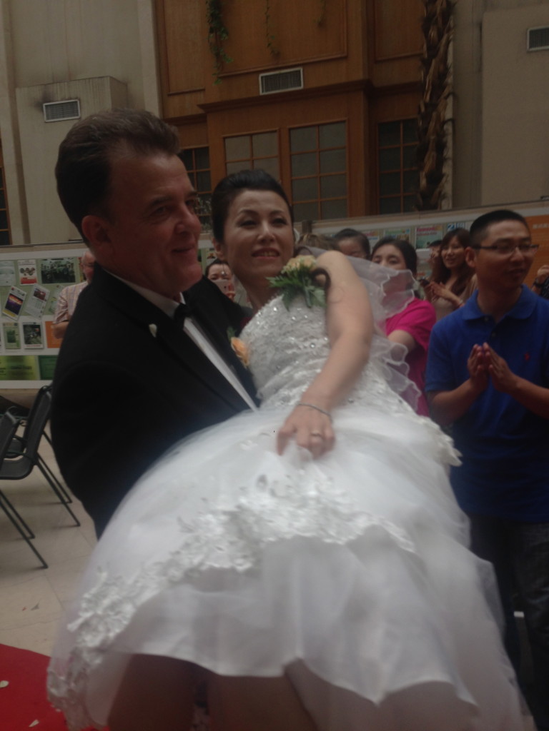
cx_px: 274
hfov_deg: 42.9
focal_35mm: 33
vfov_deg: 55.4
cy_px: 366
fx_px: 698
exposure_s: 1/173
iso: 50
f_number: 2.4
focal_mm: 4.12
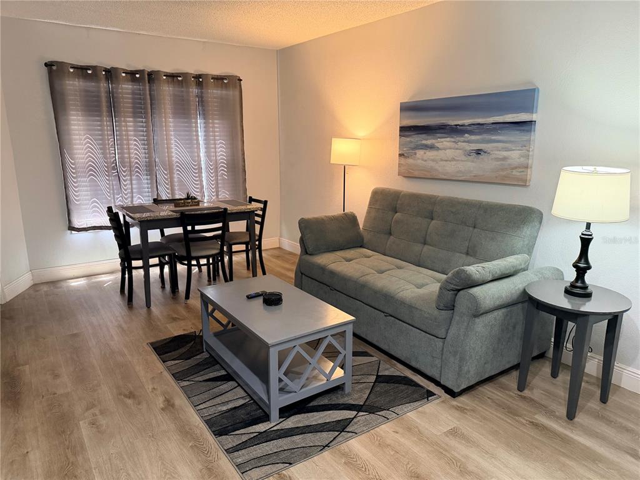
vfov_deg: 56.8
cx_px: 320
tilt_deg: -13.1
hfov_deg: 71.6
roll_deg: +0.1
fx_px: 444
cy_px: 240
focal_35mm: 24
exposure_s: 1/60
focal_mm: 6.76
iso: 250
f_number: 1.78
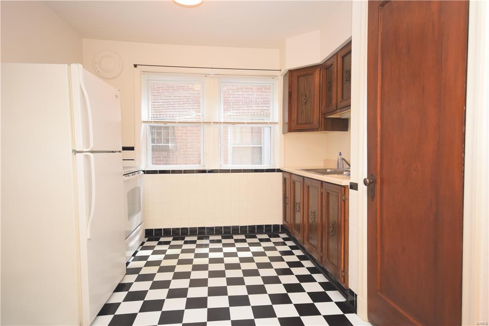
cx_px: 244
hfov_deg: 81.2
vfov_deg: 59.5
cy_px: 163
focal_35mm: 21
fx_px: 285
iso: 800
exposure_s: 1/80
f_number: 4.8
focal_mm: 14
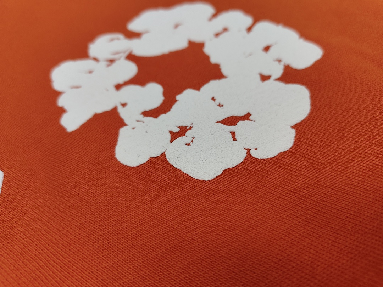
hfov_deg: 71.6
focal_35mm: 24
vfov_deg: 56.8
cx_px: 192
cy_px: 144
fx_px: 266
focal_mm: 5.56
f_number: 1.88
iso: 964
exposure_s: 1/100
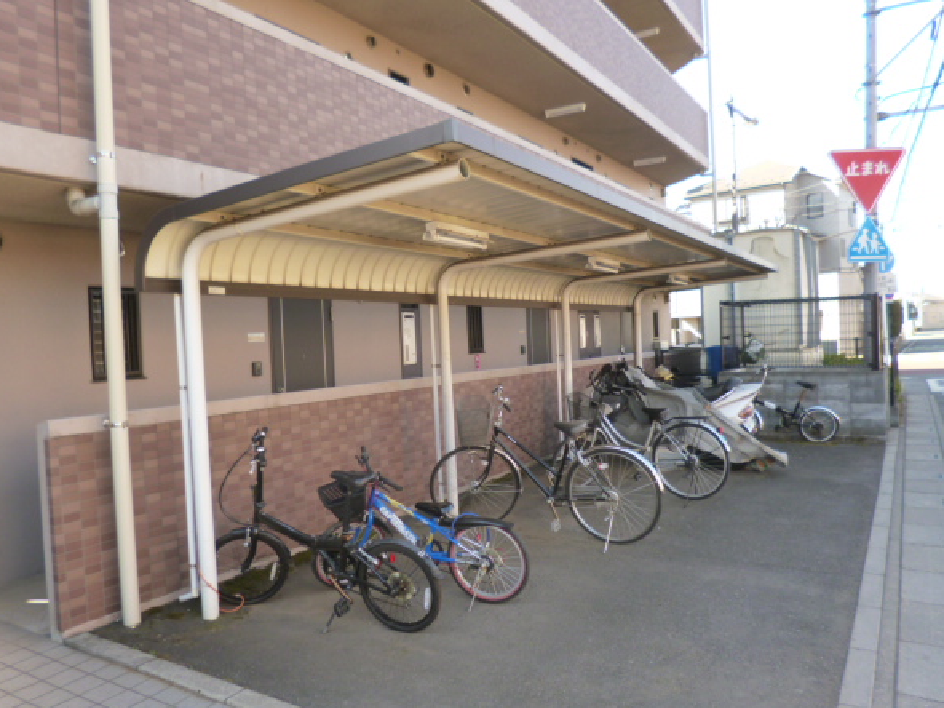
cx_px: 439
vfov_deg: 53.0
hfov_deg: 67.2
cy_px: 356
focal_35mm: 26
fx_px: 709
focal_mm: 4.3
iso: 160
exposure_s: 1/160
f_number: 2.5
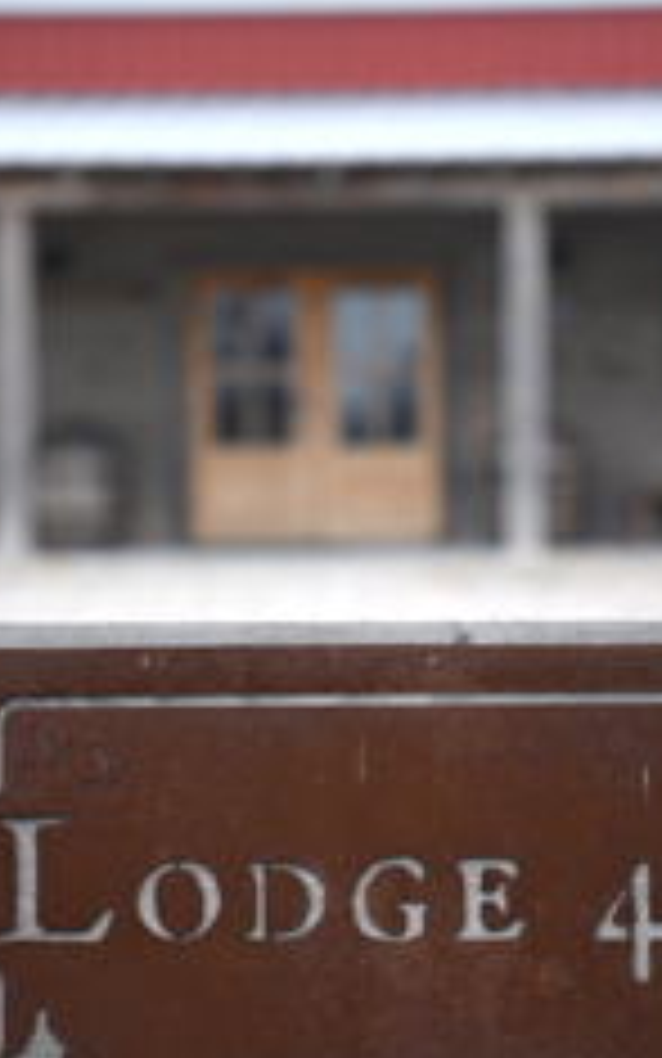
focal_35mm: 391
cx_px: 365
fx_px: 11280
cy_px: 666
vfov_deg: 5.4
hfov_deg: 3.4
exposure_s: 1/2500
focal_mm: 200
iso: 400
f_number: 2.8
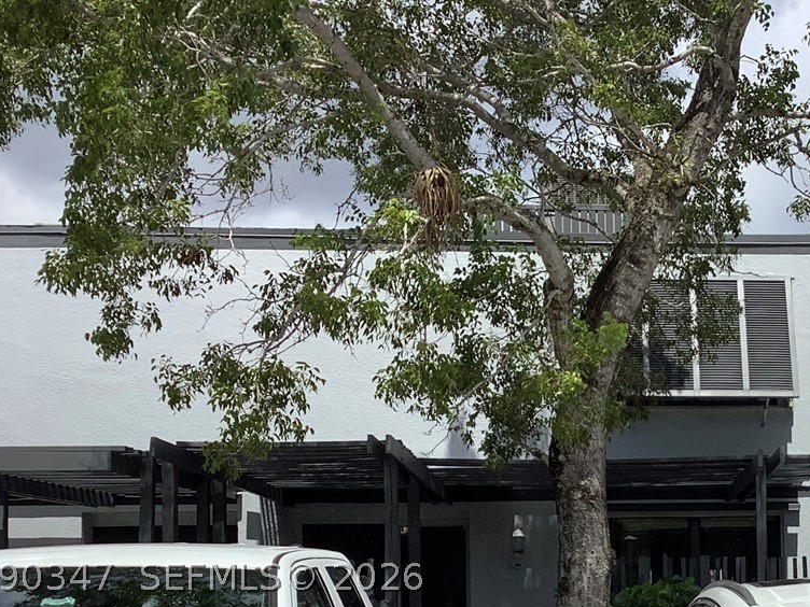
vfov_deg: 21.6
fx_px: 1544
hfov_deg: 28.1
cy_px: 577
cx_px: 754
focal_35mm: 66
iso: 25
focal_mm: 3.3
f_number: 2.4
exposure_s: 1/2203
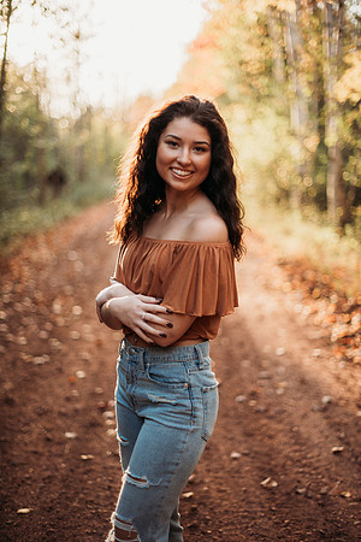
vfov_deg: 39.6
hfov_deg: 27.0
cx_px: 180
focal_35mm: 50
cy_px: 271
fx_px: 752
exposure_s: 1/640
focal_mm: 50
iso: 125
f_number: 1.4
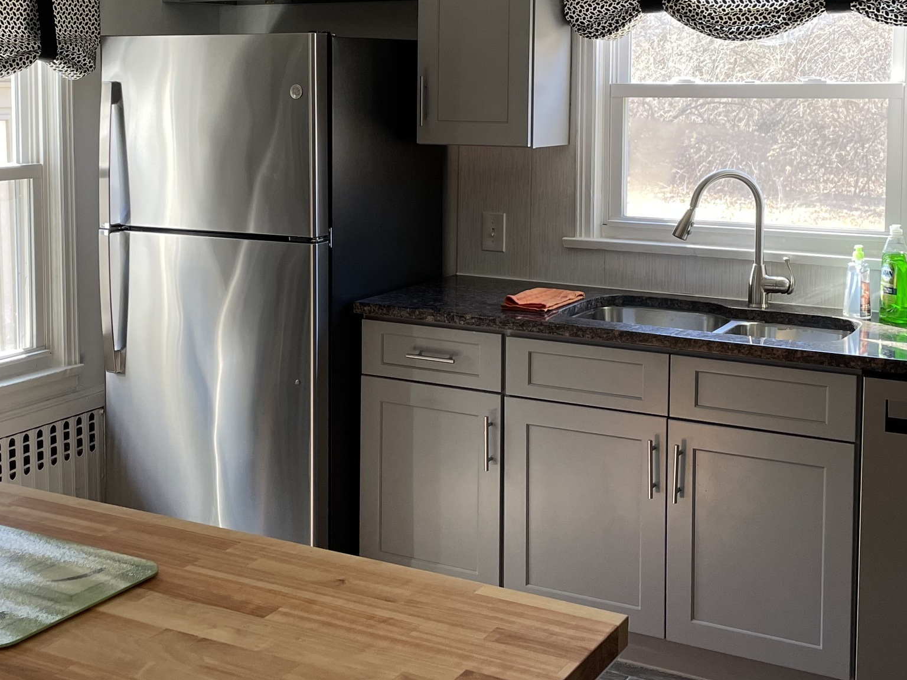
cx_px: 368
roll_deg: +0.3
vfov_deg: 27.7
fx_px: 1362
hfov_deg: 36.7
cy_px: 189
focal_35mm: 52
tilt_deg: -4.9
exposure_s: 1/121
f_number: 1.6
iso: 100
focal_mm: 4.2
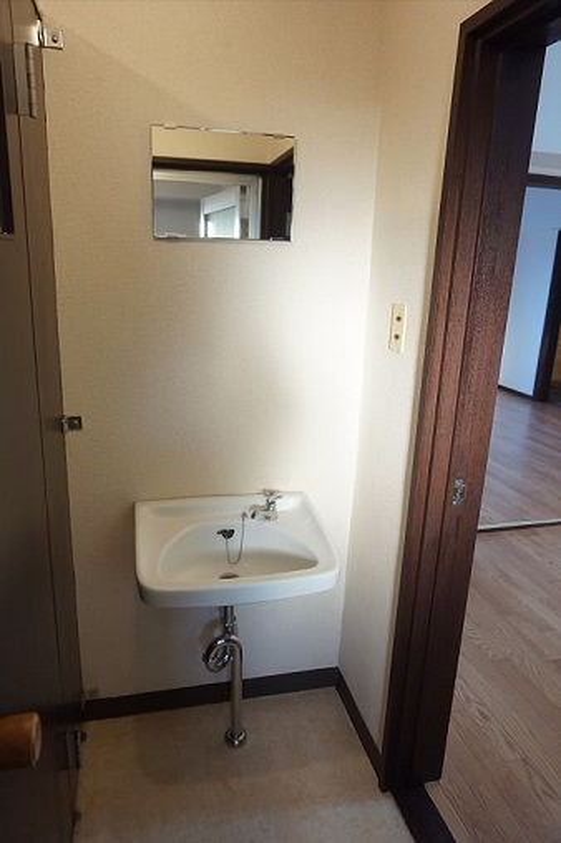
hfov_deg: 53.1
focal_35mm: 24
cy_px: 422
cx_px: 280
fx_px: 562
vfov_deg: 73.8
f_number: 4
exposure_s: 1/160
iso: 1250
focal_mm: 16
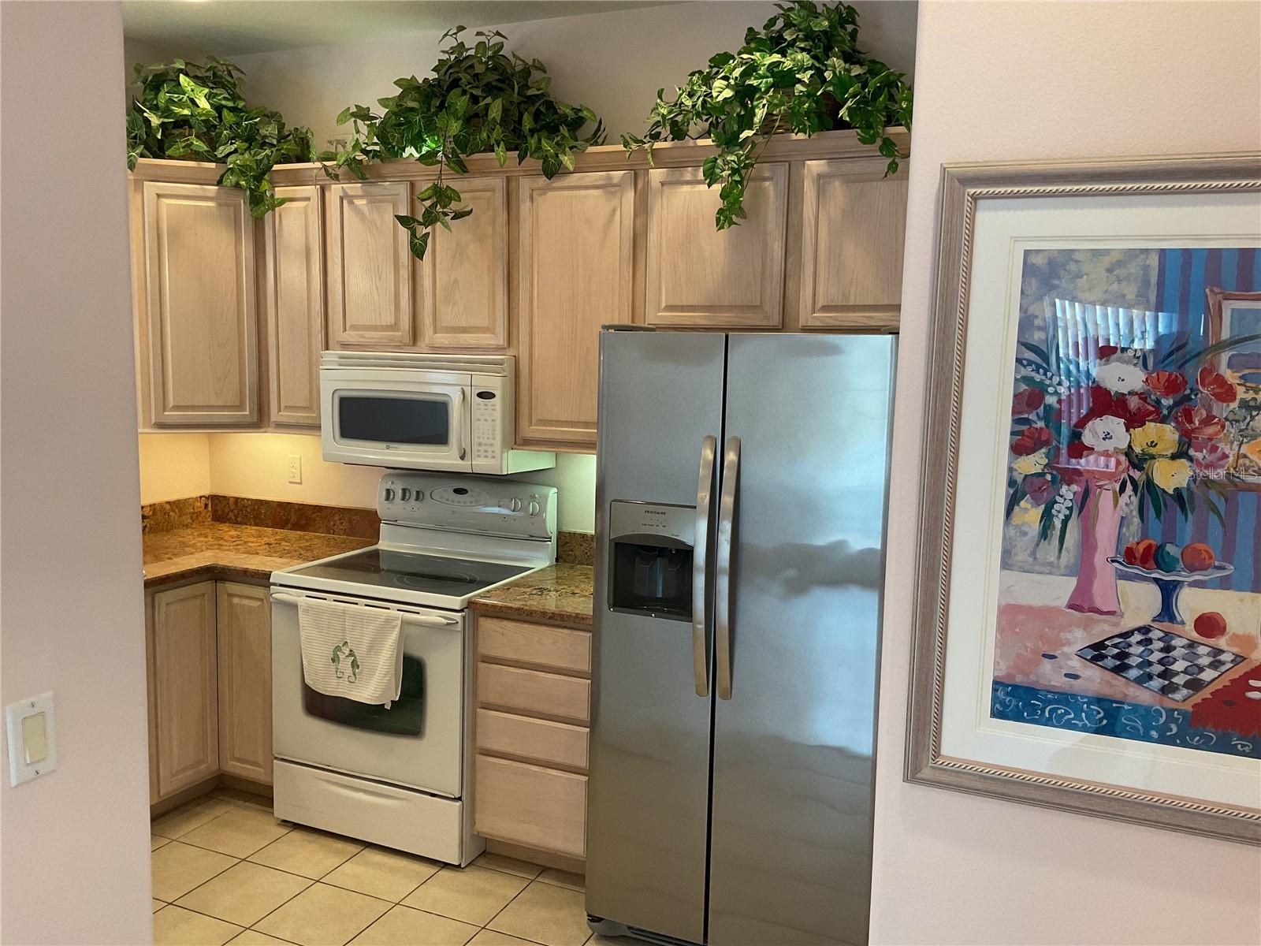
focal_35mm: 29
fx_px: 1056
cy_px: 473
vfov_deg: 48.2
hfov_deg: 61.7
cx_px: 630
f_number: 1.8
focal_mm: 3
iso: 100
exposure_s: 1/60
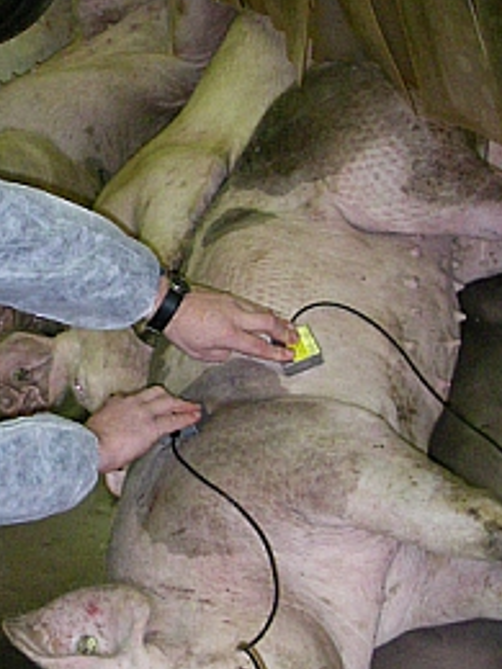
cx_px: 45
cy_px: 273
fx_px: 1412
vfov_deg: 26.6
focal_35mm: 73
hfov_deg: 19.8
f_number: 3.3
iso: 400
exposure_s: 1/50
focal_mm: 6.3
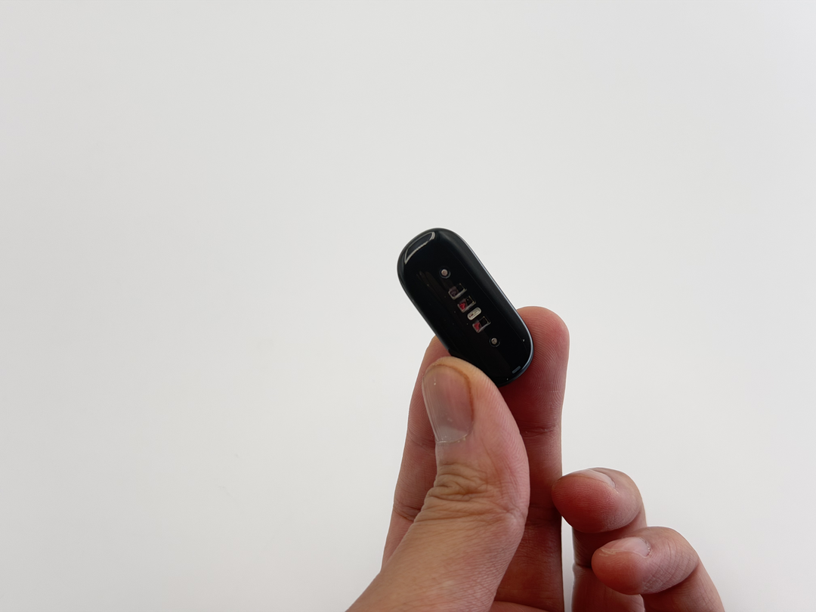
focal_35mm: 48
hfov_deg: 39.7
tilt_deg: -54.2
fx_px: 1131
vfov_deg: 30.3
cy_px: 306
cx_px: 408
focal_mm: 6.76
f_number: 1.78
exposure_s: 1/1330
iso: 64
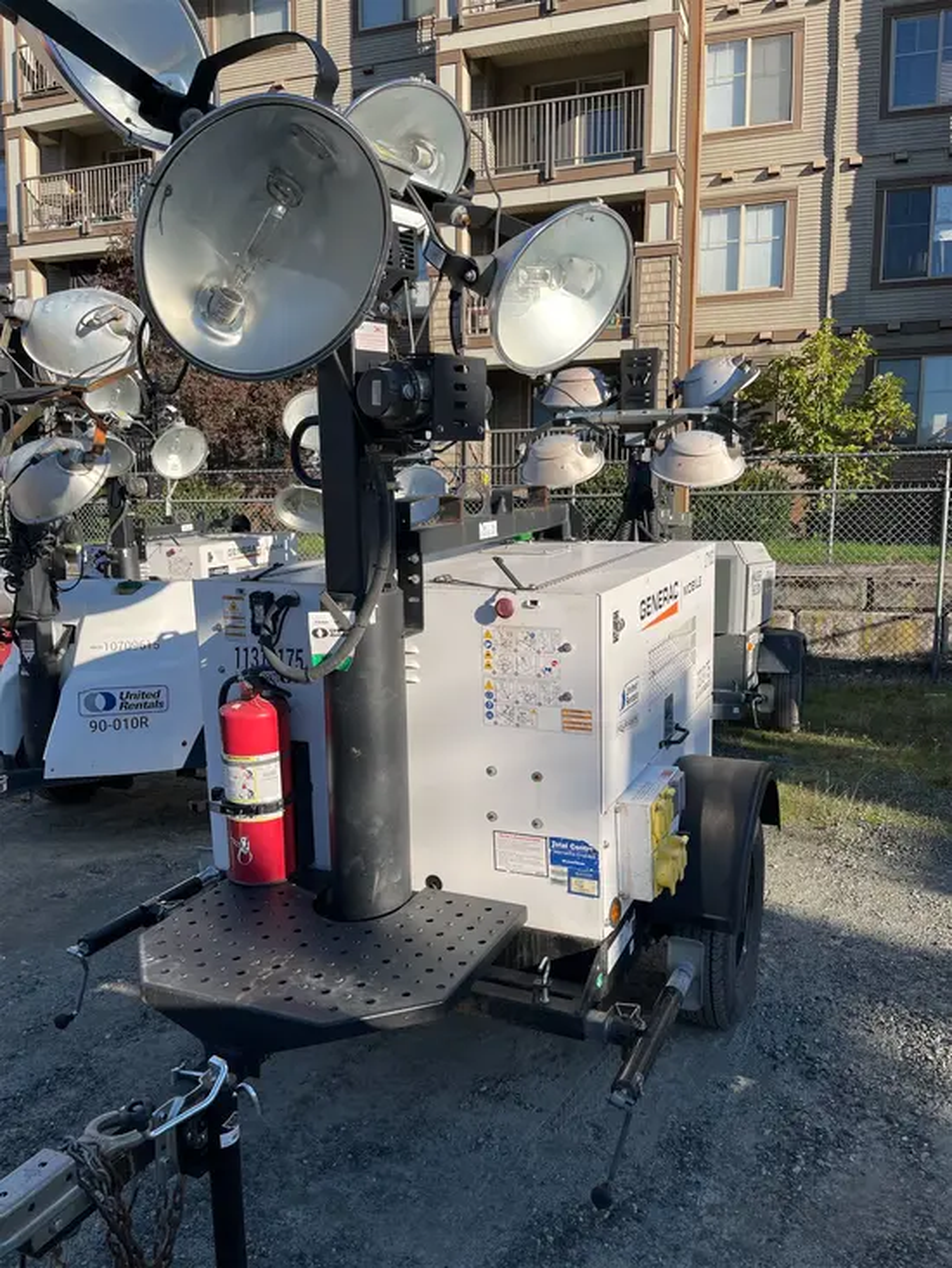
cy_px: 634
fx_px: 953
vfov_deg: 67.3
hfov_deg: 53.1
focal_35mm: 26
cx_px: 476
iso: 50
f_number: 1.6
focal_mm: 5.1
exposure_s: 1/2410
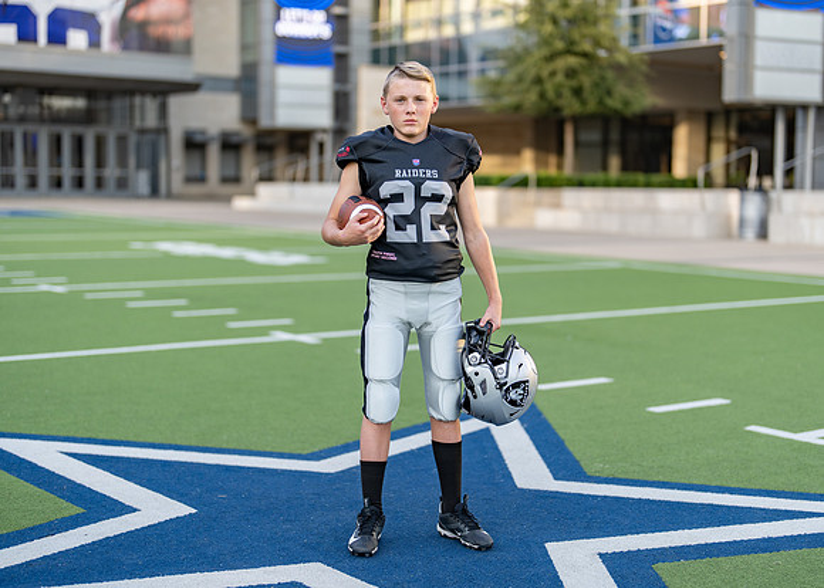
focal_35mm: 57
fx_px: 1345
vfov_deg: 24.7
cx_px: 441
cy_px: 302
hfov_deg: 34.0
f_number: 1.2
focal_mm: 50
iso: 100
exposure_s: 1/1600
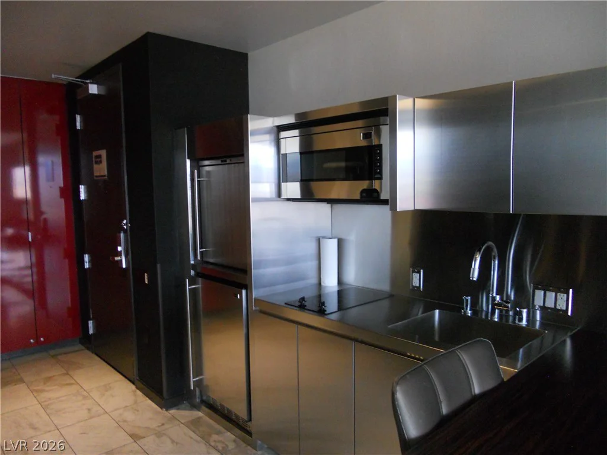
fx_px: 473
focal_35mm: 27
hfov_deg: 65.3
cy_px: 228
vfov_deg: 51.4
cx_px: 304
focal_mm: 4.9
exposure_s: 1/50
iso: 400
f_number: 3.2
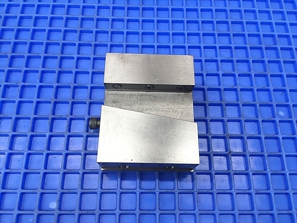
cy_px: 112
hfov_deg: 61.7
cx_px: 148
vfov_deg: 48.2
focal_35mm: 29
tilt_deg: -69.4
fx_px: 249
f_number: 2.2
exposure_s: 1/30
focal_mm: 4.15
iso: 64
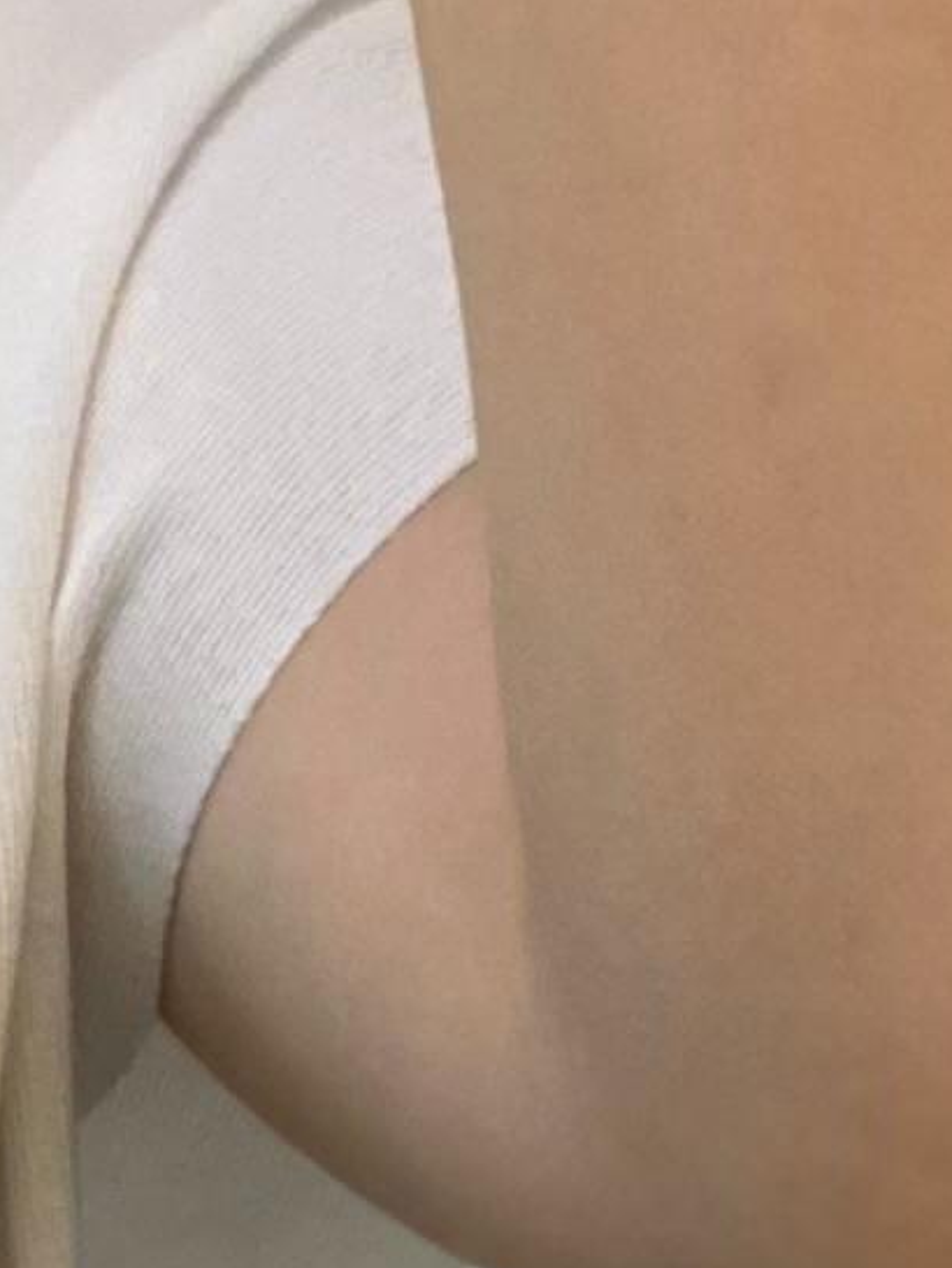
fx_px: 14070
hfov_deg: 3.8
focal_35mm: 384
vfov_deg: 5.2
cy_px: 625
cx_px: -1602
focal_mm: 6
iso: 80
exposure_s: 1/122
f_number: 2
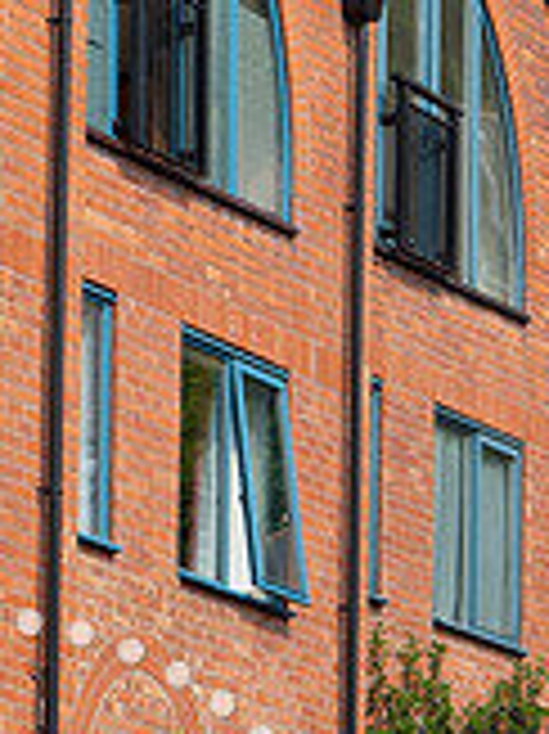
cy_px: 1035
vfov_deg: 5.2
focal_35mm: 377
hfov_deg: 3.9
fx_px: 7983
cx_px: 1010
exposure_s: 1/640
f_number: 5.6
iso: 200
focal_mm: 74
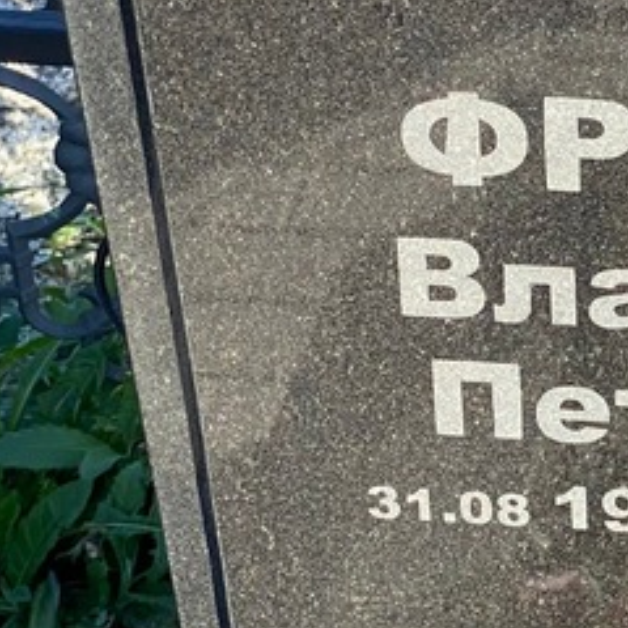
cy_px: 400
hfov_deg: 10.9
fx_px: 3140
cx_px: 979
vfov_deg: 11.4
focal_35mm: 153
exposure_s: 1/428
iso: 20
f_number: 2
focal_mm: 6
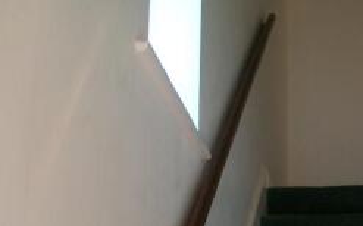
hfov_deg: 23.2
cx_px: 381
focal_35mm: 85
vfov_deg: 14.8
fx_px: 840
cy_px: 272
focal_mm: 5.7
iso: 80
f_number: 2.8
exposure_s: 1/80
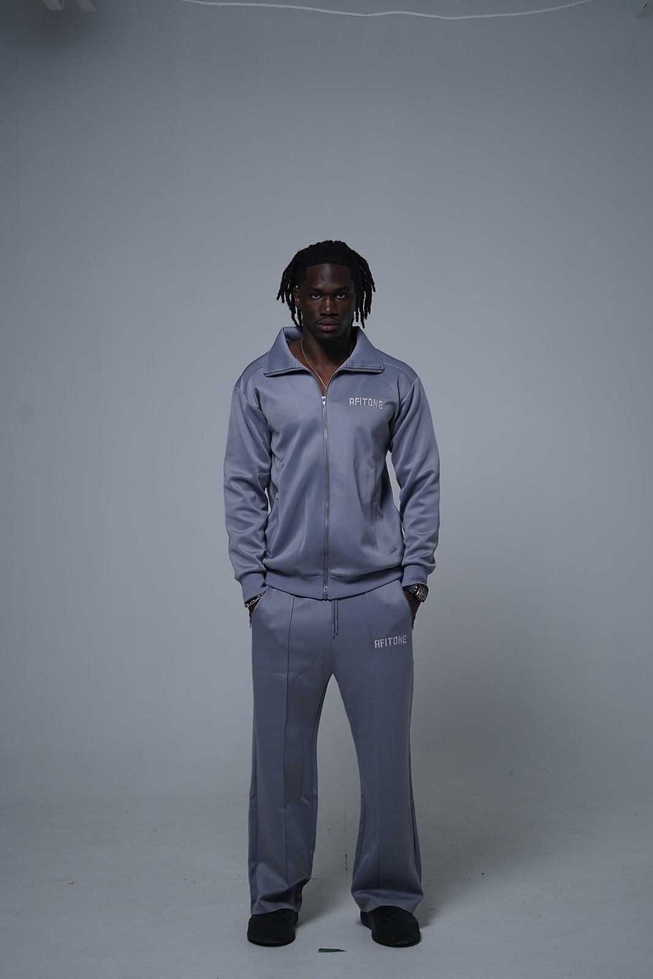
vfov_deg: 28.1
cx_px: 326
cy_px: 490
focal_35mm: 72
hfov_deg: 18.9
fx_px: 1958
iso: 500
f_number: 4
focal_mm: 72
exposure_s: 1/160
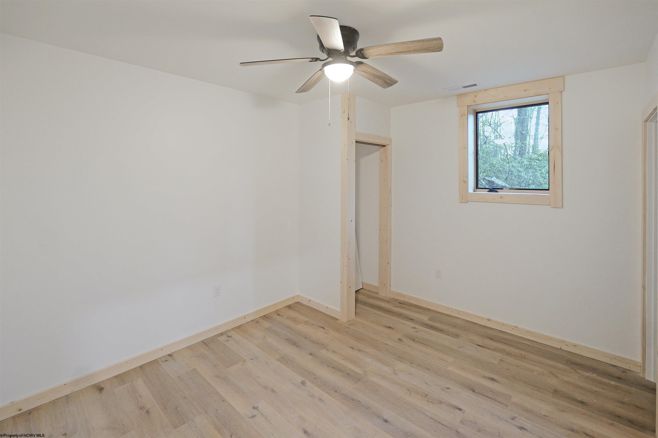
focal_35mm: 14
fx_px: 256
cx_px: 329
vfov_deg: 81.2
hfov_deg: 104.3
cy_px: 219
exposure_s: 1/60
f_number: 4
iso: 2500
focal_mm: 14
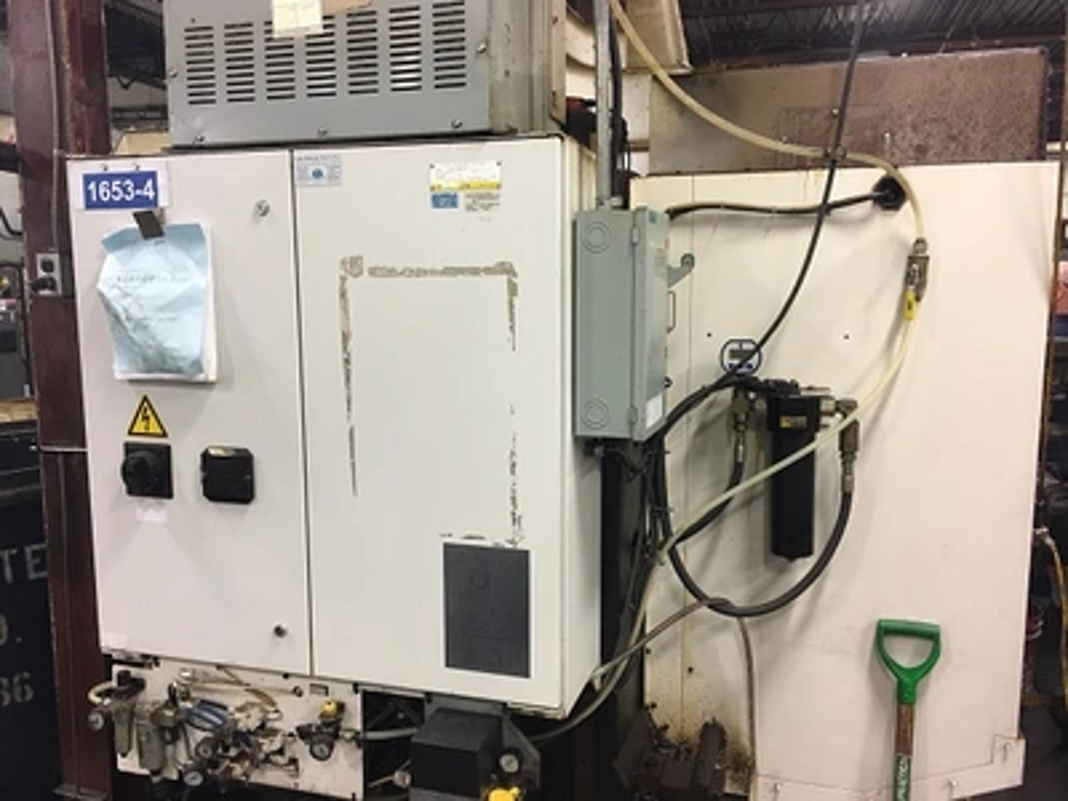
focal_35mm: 29
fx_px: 895
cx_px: 534
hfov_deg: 61.7
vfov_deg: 48.2
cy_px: 400
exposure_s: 1/30
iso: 80
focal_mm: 4.15
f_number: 2.2
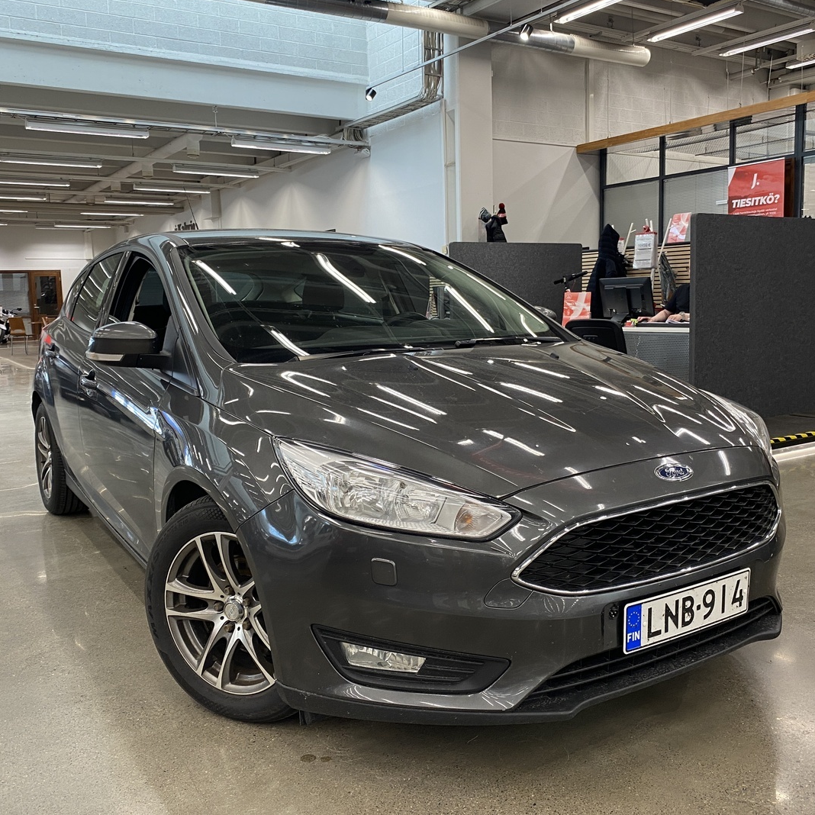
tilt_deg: -7.1
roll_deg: +0.5
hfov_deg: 52.5
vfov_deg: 52.5
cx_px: 414
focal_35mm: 31
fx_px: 826
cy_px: 404
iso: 80
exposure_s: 1/50
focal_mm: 4.25
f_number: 1.8
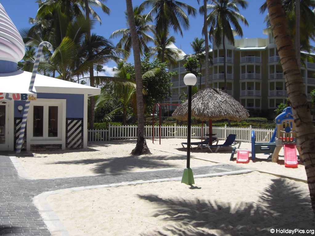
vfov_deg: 37.7
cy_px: 118
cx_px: 158
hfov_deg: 49.0
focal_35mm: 38
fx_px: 346
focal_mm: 6.2
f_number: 8
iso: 64
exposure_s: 1/250
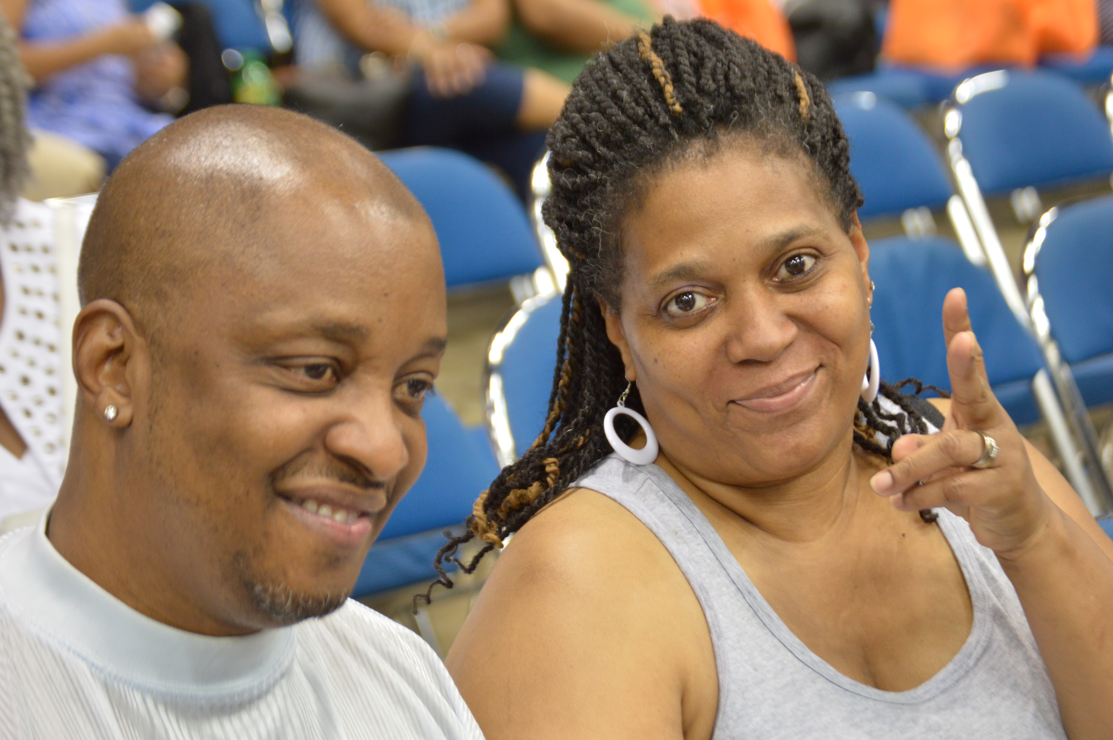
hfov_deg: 24.6
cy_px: 370
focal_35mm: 82
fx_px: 2548
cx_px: 556
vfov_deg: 16.5
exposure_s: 1/60
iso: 800
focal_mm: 55
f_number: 4
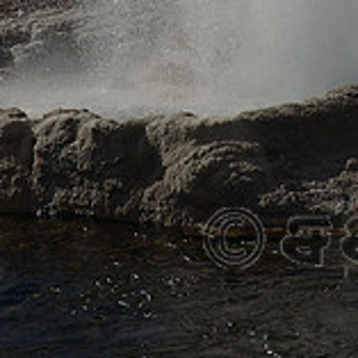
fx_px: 2141
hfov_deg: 9.5
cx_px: 282
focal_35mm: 183
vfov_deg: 9.3
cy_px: -150
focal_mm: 50
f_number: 9
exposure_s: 1/320
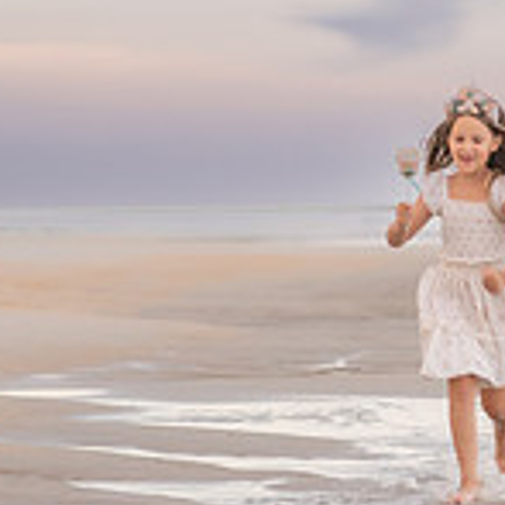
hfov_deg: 6.8
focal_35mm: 255
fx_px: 4209
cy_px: 139
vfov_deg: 6.9
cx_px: 552
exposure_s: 1/160
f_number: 2.8
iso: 320
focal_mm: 70
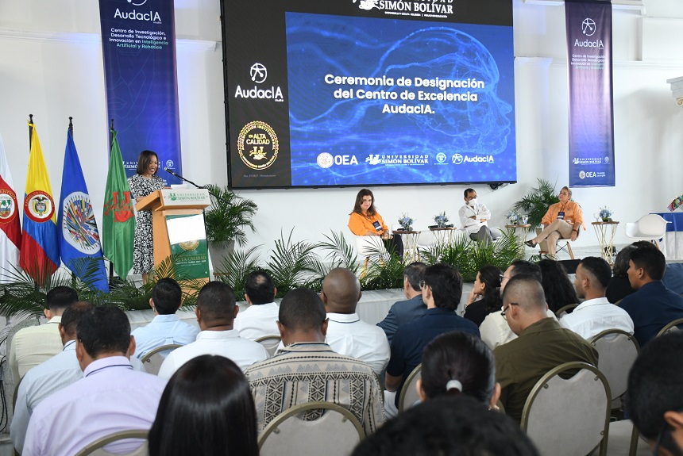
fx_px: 854
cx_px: 342
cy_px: 228
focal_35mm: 45
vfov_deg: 29.9
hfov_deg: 43.6
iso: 1250
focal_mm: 30
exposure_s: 1/80
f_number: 5.6
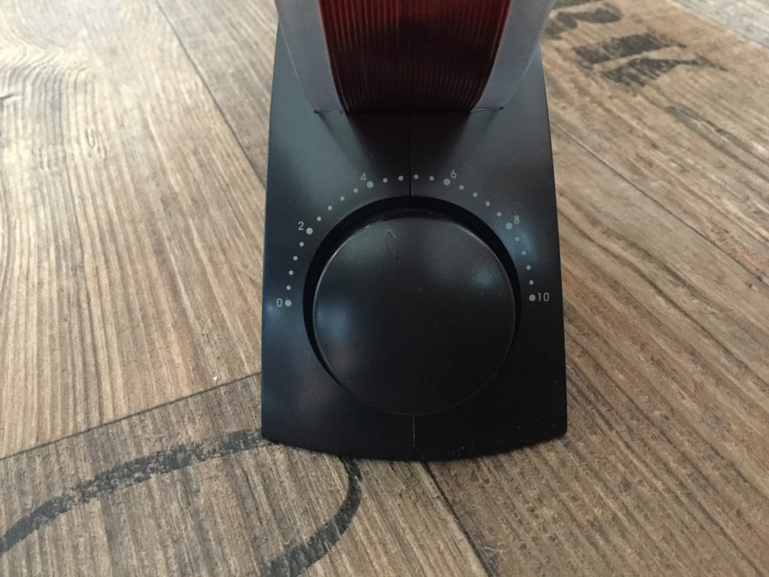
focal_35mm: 31
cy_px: 288
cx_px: 384
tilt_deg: -43.4
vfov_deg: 45.4
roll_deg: -1.8
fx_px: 689
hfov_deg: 58.4
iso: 640
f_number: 2.4
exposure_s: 1/17
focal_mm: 3.3
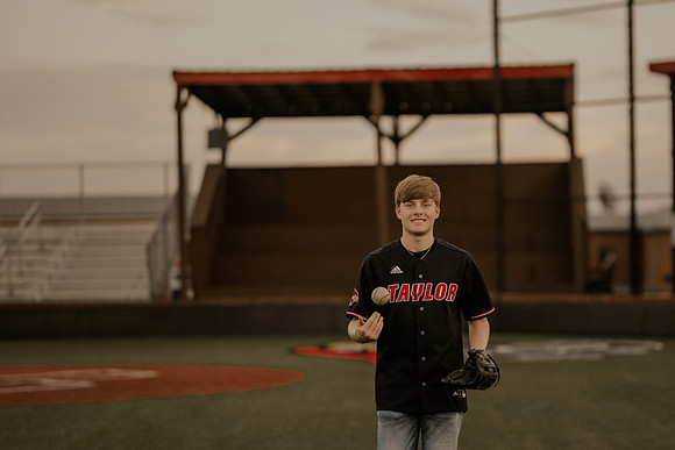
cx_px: 428
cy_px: 281
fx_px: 2040
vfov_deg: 12.6
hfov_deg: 18.8
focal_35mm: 109
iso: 800
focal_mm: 85
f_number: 1.4
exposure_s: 1/3200
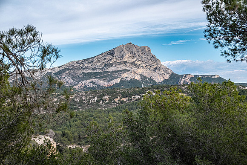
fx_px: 515
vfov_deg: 18.2
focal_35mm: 75
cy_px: 82
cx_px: 124
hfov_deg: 27.0
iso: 160
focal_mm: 50
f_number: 7.1
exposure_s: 1/120
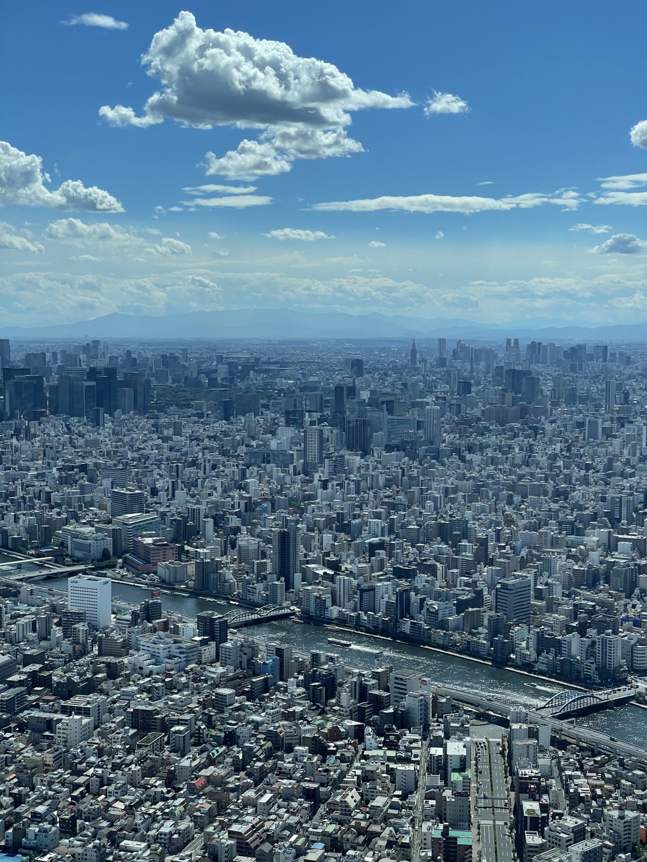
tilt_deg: -5.0
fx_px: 1296
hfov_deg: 28.0
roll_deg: -0.1
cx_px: 324
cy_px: 431
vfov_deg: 36.8
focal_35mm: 52
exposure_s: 1/3690
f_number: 2
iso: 25
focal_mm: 6
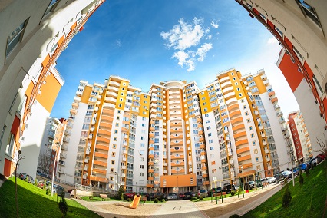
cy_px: 109
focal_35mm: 16
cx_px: 164
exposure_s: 1/100
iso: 200
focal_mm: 16
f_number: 64
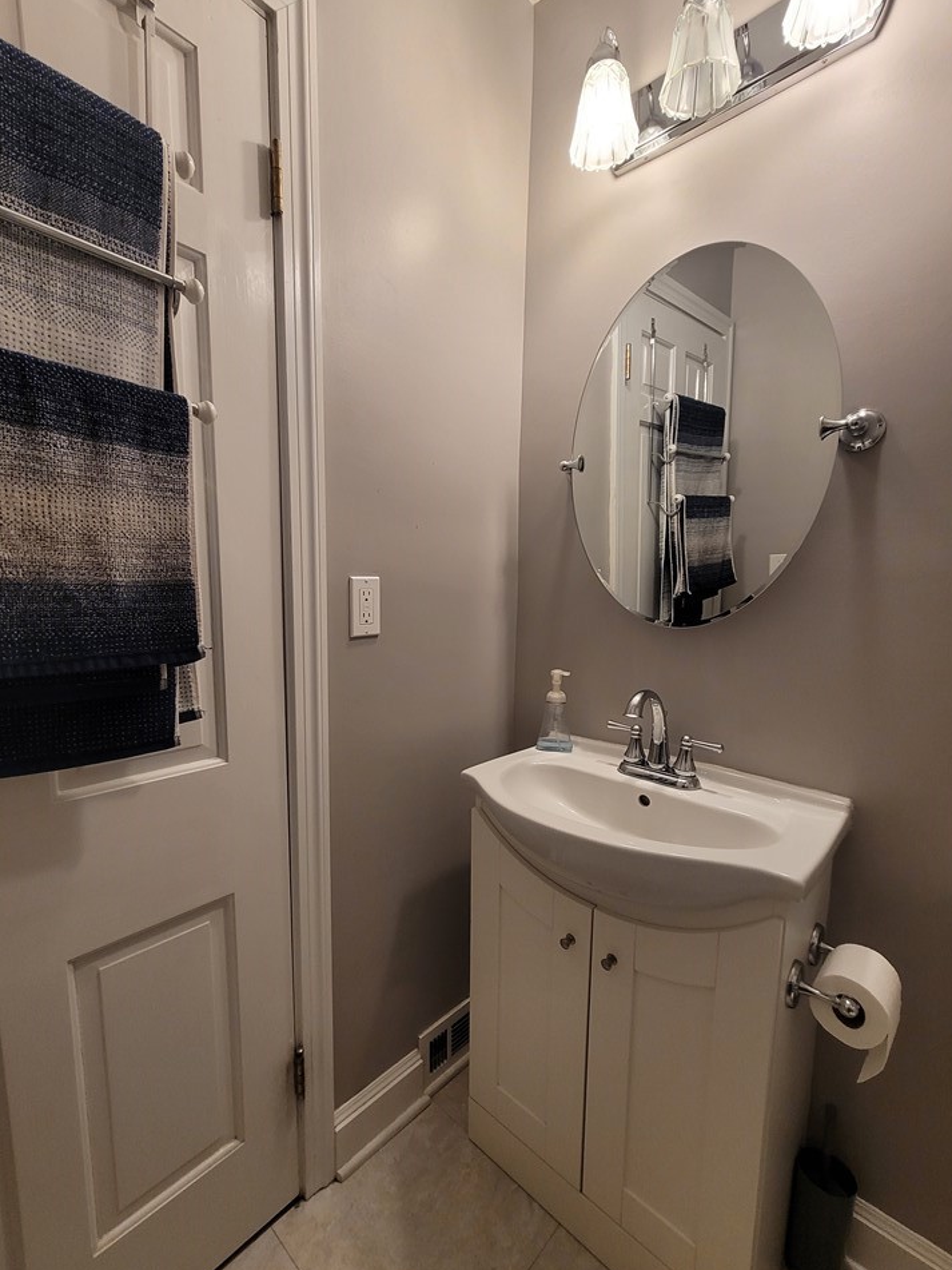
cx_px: 459
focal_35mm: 14
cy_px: 657
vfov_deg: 102.0
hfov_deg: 85.6
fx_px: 513
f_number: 2.2
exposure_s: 1/60
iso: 200
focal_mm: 2.2
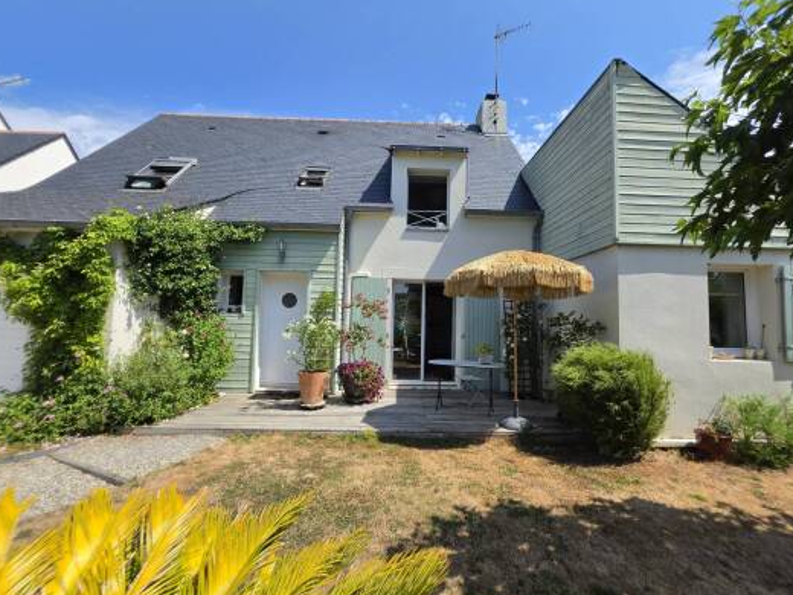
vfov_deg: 81.7
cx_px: 415
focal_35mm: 15
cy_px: 294
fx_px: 344
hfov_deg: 98.1
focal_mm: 2.2
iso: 32
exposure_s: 1/1501
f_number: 1.9
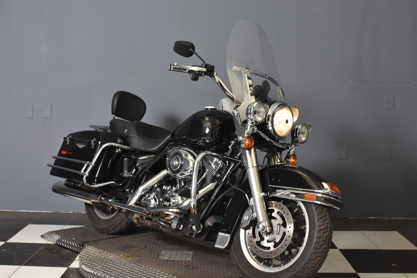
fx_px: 608
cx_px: 208
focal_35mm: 52
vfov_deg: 25.7
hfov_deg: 37.9
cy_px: 139
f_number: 4.5
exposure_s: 1/160
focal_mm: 35
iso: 800
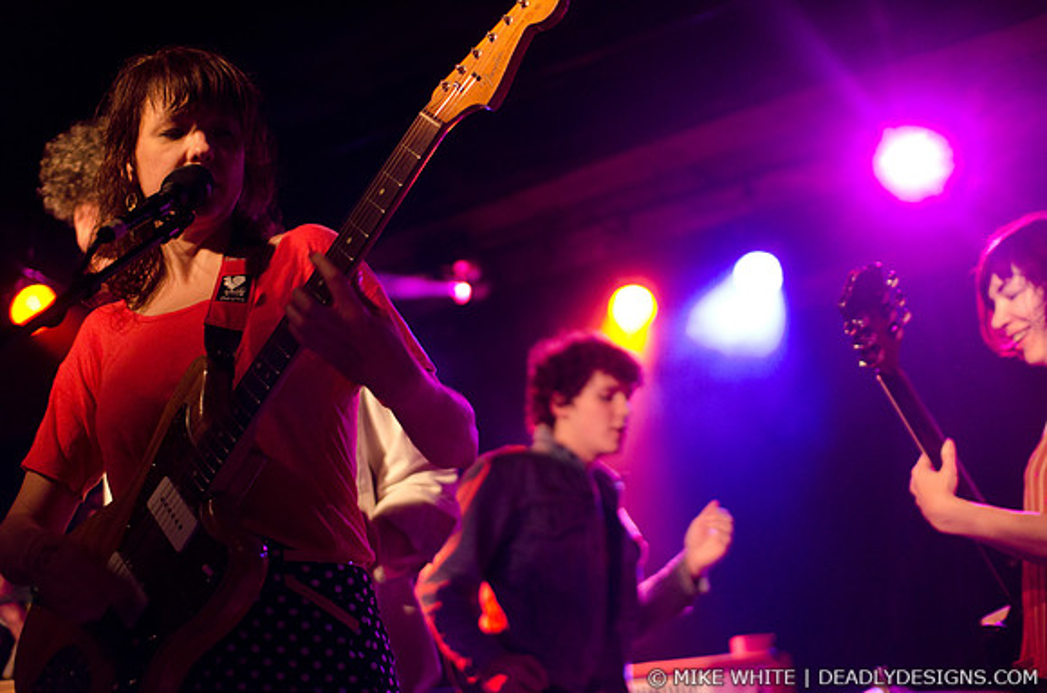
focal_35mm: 45
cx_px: 524
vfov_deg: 29.7
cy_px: 346
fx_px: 1306
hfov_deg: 43.7
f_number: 1.8
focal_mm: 30
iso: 1600
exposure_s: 1/100
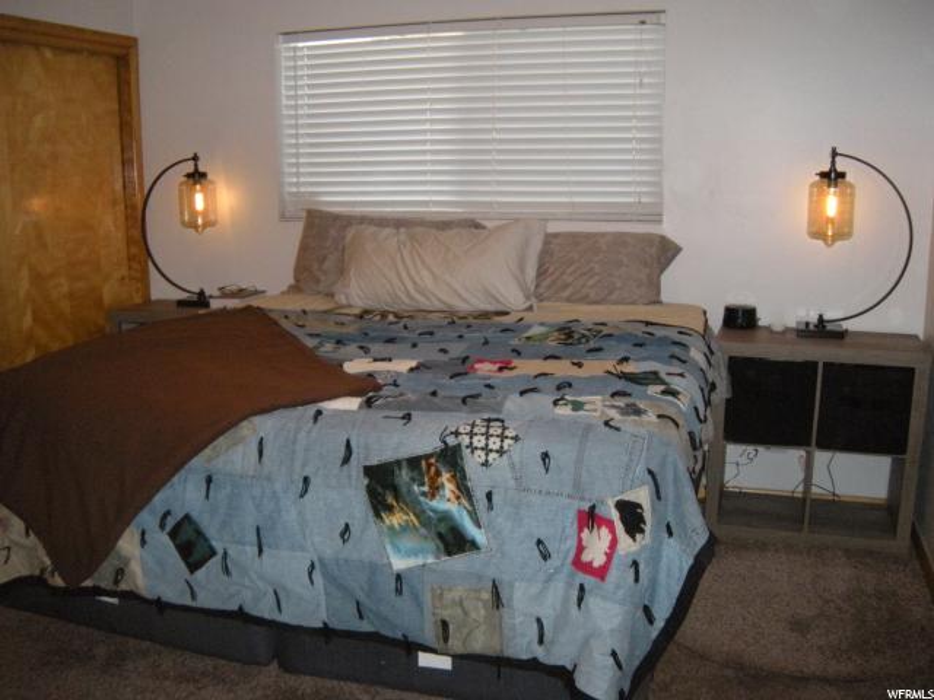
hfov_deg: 52.6
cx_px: 467
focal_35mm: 35
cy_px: 350
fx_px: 944
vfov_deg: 40.7
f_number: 3.8
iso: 400
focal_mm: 5.9
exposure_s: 1/60
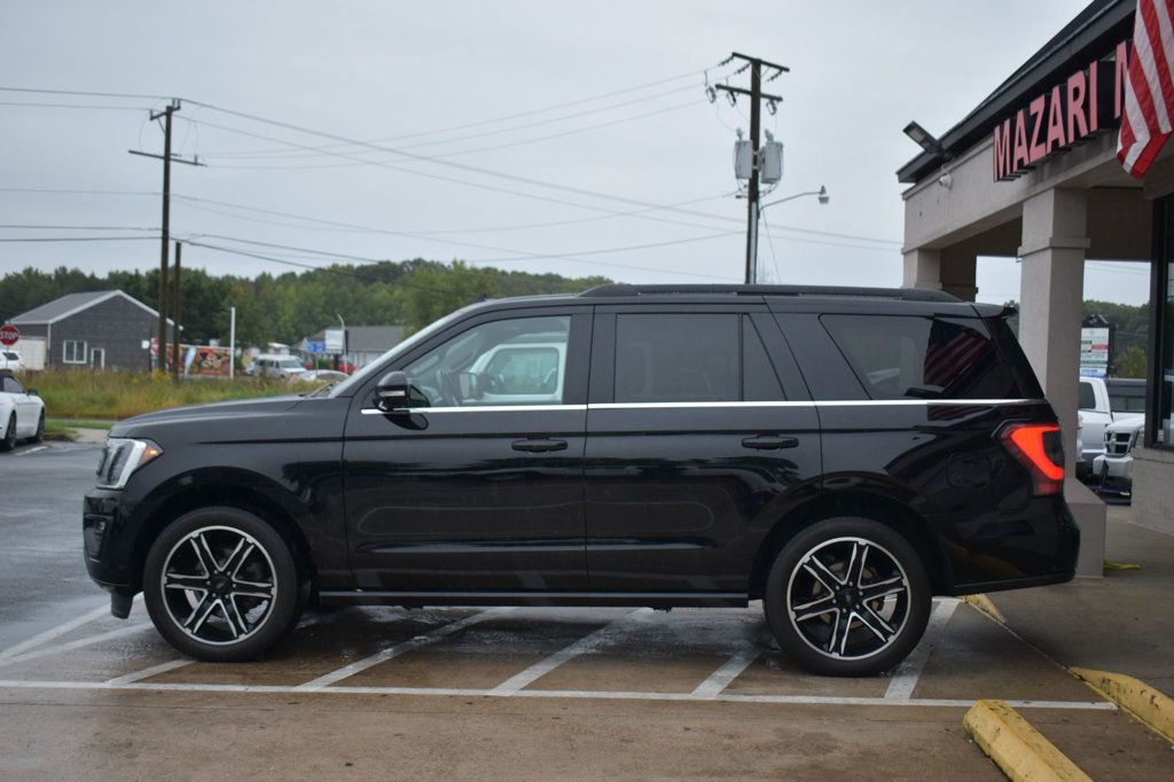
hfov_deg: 45.0
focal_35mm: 44
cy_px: 391
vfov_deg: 30.8
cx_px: 587
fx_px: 1418
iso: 200
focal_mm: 29
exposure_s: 1/250
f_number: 4.2
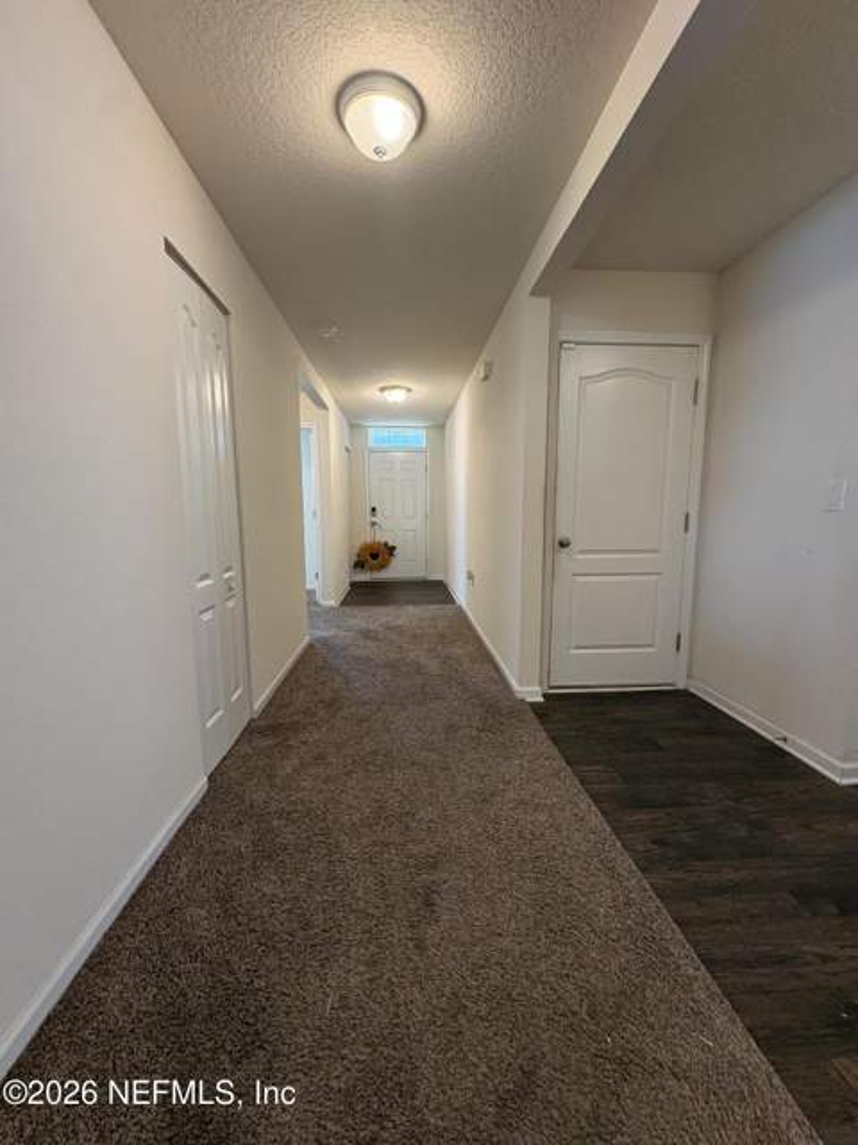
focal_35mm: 14
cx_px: 429
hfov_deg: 85.7
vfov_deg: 102.1
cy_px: 572
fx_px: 463
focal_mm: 2.22
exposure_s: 1/60
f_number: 2.2
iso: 250
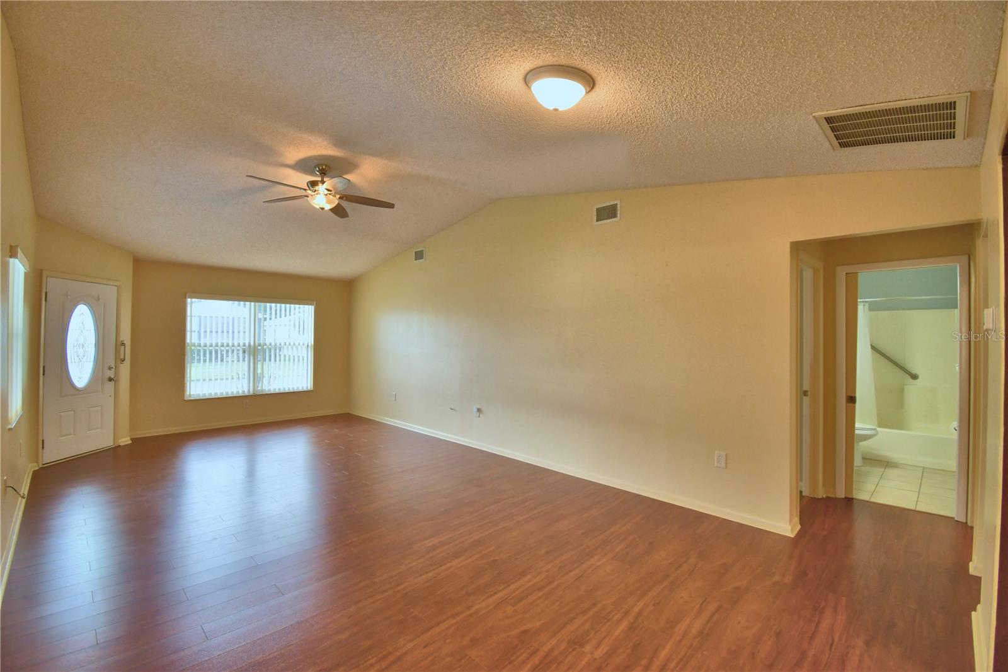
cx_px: 504
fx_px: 420
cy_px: 336
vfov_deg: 77.3
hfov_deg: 100.4
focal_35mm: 15
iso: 400
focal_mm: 10
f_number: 4.5
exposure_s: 1/50
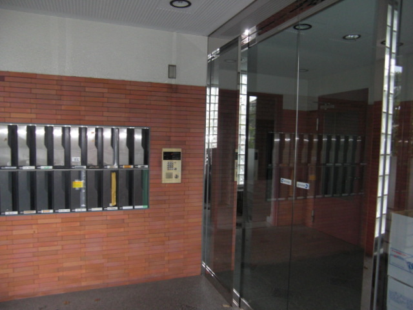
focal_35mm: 28
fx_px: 334
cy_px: 155
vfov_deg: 49.7
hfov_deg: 63.4
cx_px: 206
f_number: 2.6
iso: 200
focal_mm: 4.9
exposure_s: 1/30
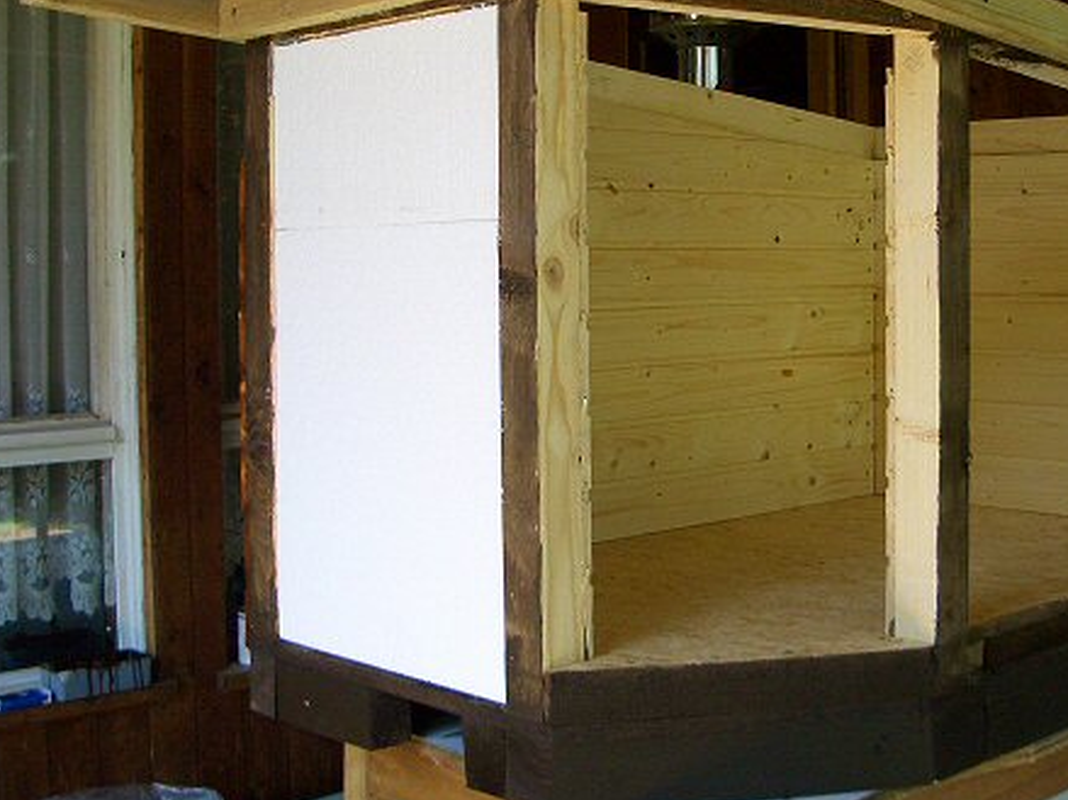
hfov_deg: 37.1
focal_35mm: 51
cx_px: 708
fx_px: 1573
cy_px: 304
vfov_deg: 28.5
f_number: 2.6
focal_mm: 5.8
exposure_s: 1/200
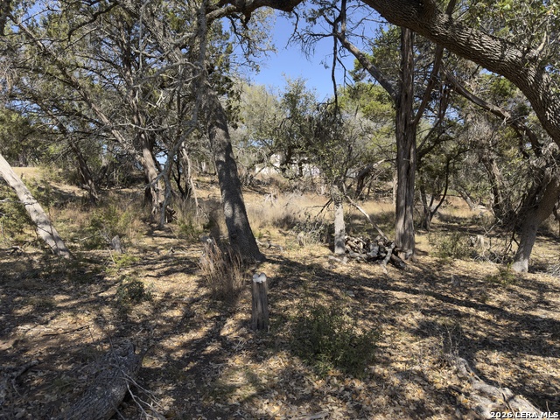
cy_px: 210
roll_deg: +0.9
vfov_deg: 56.8
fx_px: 388
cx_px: 280
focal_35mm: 24
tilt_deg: -2.7
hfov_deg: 71.6
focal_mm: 6.76
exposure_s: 1/1242
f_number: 1.78
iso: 64
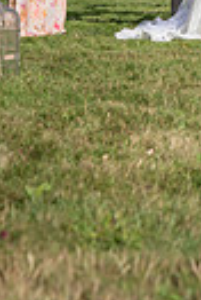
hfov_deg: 8.1
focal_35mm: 168
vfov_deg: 11.6
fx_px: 1400
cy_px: -179
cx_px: 302
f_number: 4.5
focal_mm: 49
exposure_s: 1/4000
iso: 400
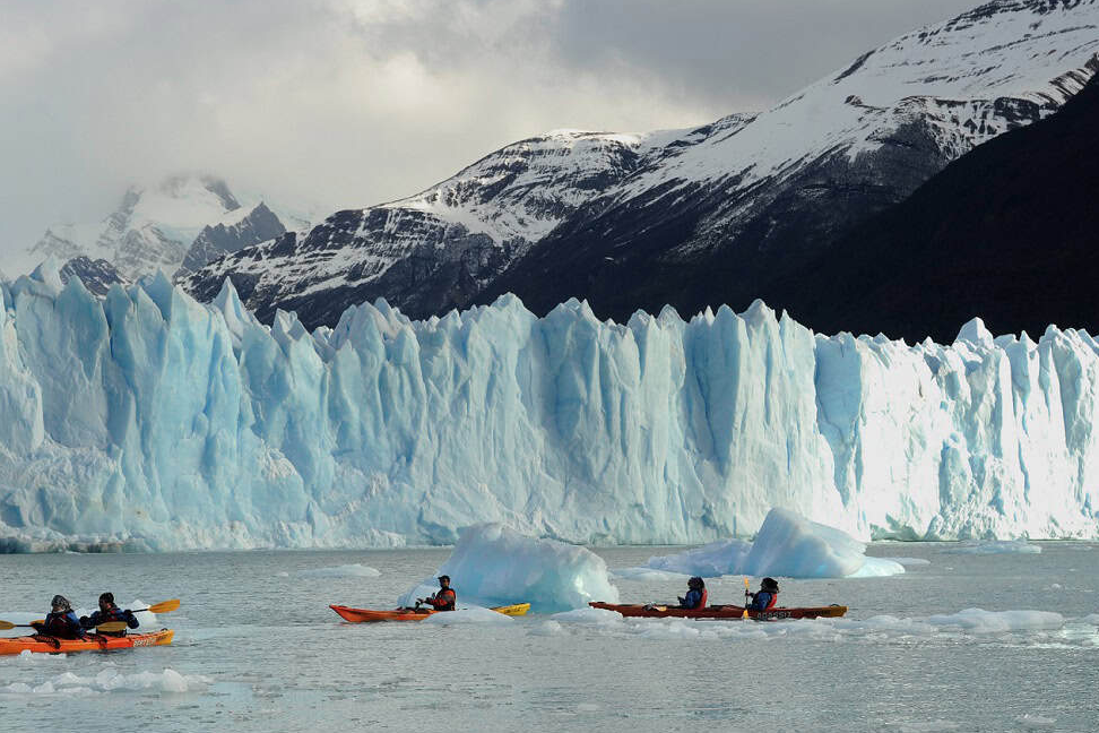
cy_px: 428
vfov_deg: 13.7
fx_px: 3053
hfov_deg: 20.4
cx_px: 440
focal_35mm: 100
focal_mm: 70
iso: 100
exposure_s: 1/250
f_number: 8
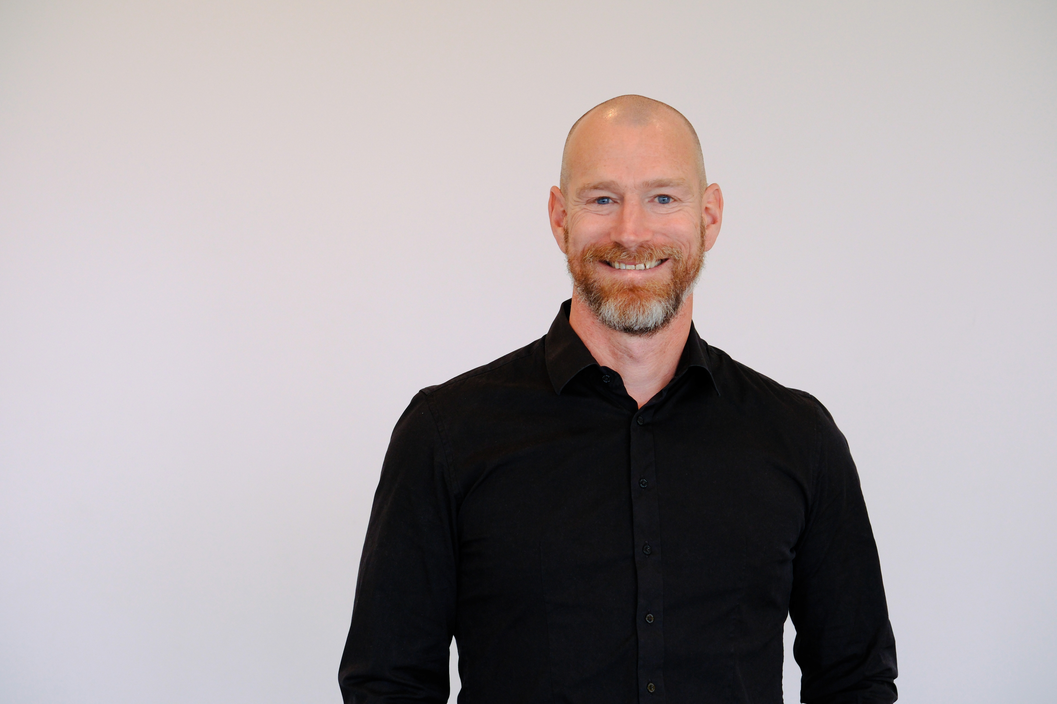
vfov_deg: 16.9
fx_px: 2378
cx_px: 528
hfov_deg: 25.1
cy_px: 352
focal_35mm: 81
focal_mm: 54.1
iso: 1250
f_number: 4.5
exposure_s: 1/140
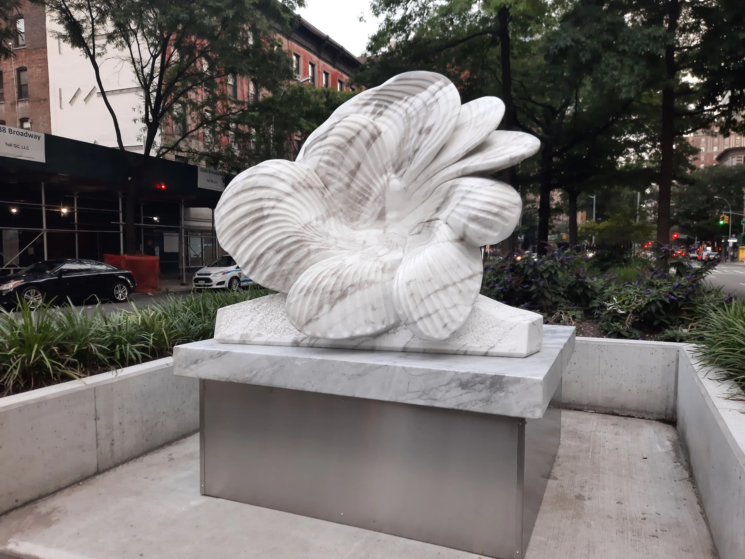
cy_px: 286
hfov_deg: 67.3
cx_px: 386
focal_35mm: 26
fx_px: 560
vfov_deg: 53.1
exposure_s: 1/60
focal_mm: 4.6
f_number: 2
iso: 125
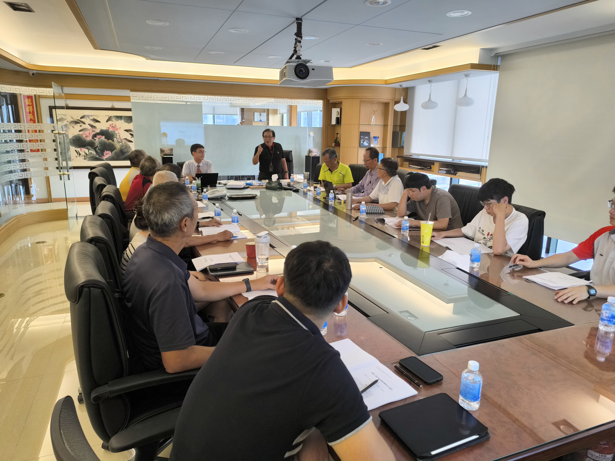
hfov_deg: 73.9
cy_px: 230
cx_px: 308
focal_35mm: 23
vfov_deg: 58.9
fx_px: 409
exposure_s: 1/120
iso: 400
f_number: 1.65
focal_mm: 6.14
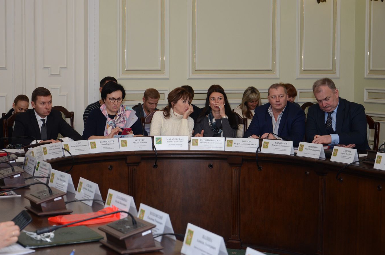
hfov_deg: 27.0
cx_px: 185
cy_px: 128
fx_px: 800
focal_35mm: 75
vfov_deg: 18.1
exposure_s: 1/250
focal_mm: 48
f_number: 4.8
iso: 800
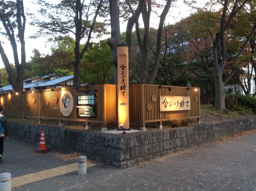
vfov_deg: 44.0
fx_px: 236
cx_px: 128
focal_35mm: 32
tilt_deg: +0.6
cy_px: 96
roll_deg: +0.1
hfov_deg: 56.9
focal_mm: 3.3
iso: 64
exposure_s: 1/24
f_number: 2.4
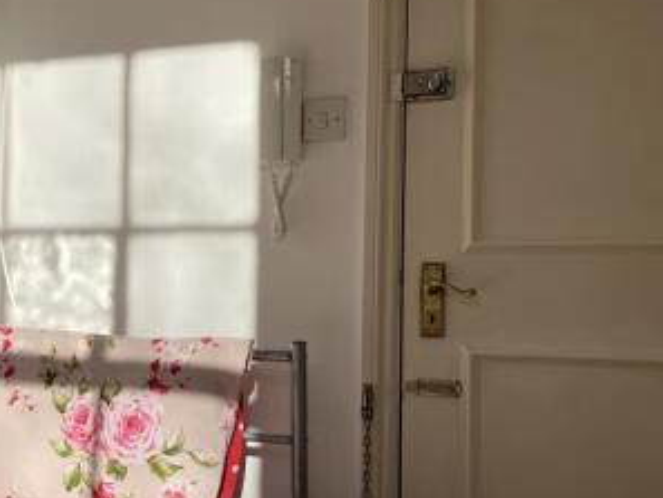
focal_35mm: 51
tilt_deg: +0.9
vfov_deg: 28.6
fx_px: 977
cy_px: 276
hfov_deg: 36.7
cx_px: 173
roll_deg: -0.9
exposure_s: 1/6993
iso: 32
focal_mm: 5.1
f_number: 1.6
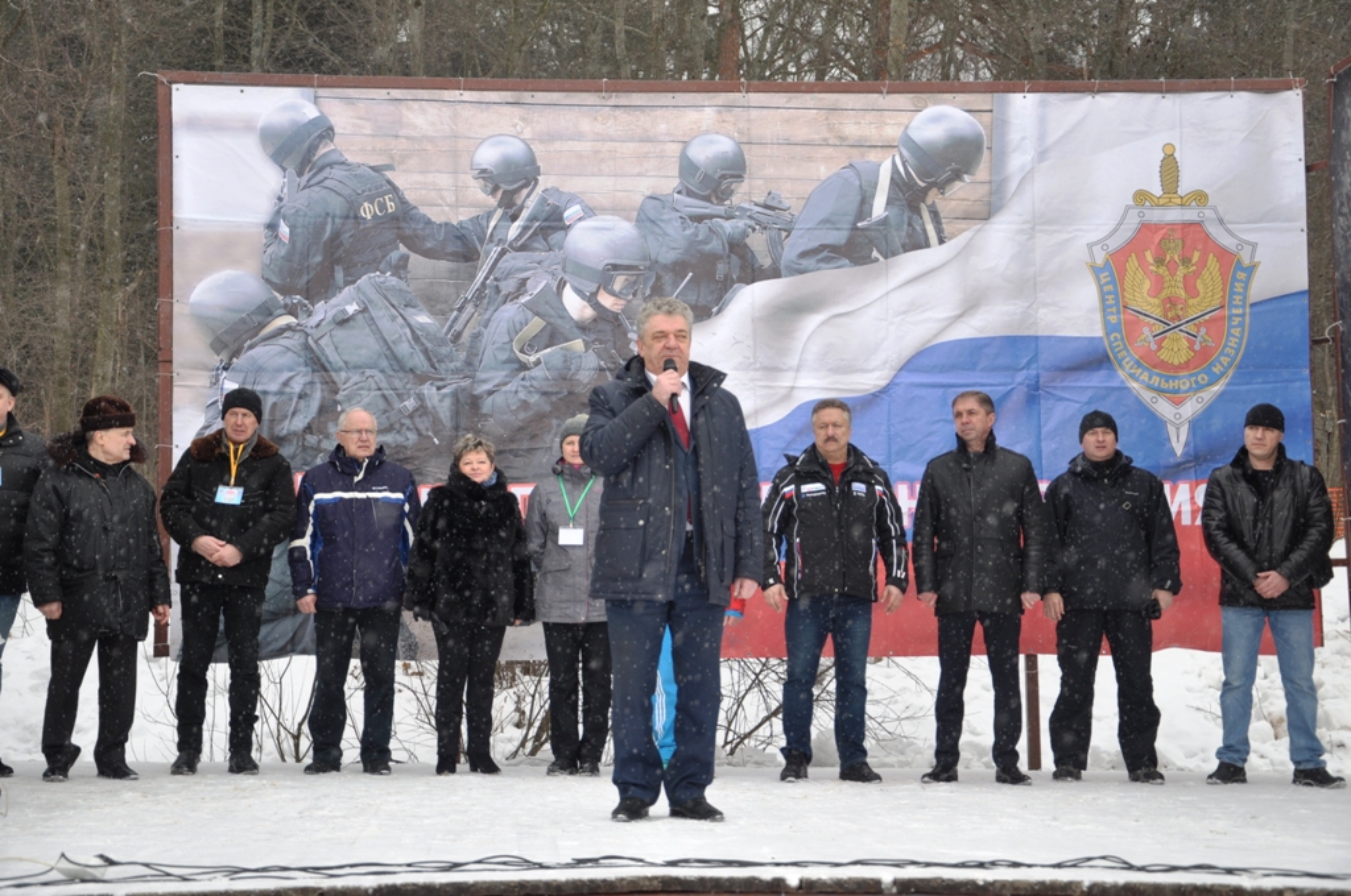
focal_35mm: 63
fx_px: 2361
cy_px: 448
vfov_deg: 21.5
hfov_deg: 31.9
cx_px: 676
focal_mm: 42
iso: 200
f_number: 4.8
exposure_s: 1/250
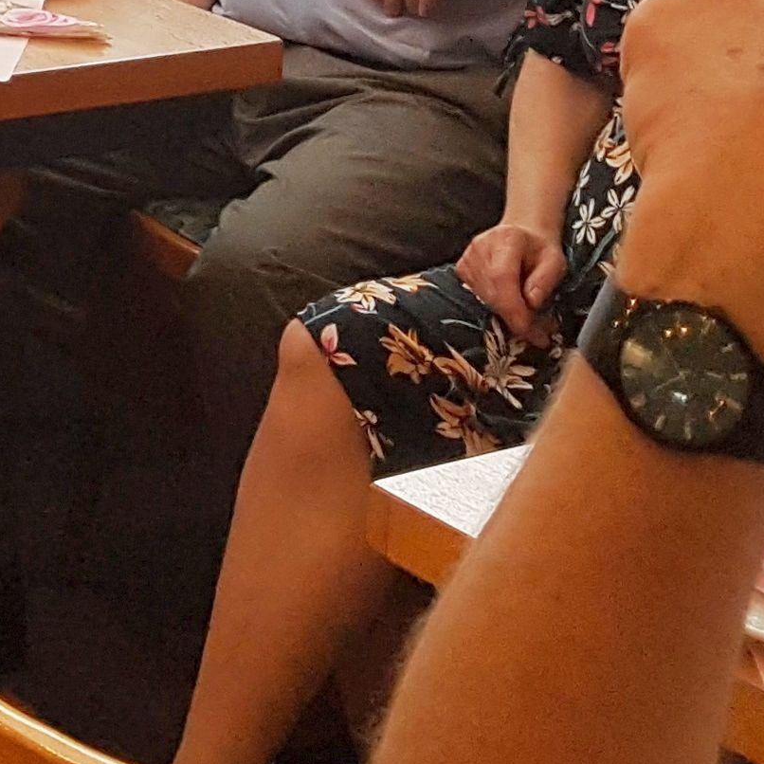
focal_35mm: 115
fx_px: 2872
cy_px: -559
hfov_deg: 13.5
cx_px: -624
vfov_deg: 13.7
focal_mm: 4.2
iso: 100
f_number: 1.7
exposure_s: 1/100
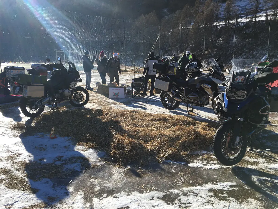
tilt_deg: -11.9
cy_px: 104
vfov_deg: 48.2
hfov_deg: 61.7
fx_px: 233
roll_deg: +0.0
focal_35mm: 29
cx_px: 139
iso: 25
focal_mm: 4.15
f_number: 2.2
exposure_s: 1/1374
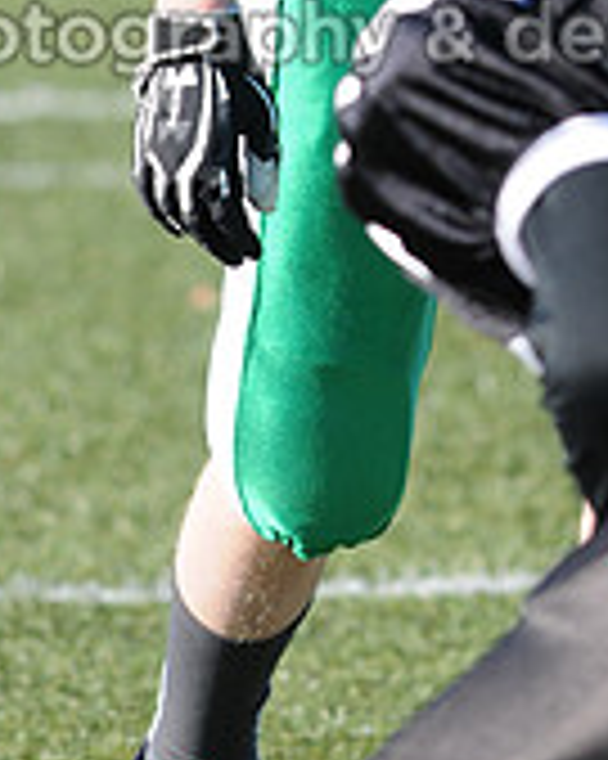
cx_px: 439
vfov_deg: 1.3
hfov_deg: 1.1
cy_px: -180
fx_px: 32554
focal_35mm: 1446
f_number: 5.6
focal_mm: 300
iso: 200
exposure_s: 1/500
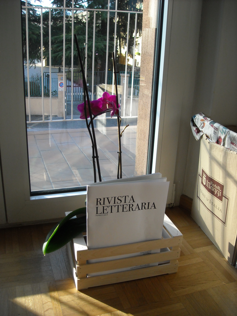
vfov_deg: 52.6
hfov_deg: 40.7
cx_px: 118
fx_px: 320
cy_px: 158
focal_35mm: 35
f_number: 2.8
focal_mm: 5.7
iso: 200
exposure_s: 1/250
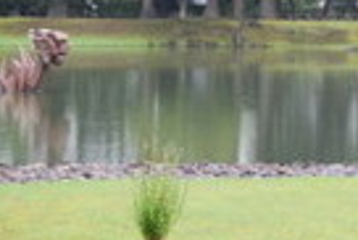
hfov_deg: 10.9
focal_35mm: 188
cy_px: 57
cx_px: 255
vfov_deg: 7.3
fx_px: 1872
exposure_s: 1/100
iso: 200
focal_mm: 38
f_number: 5
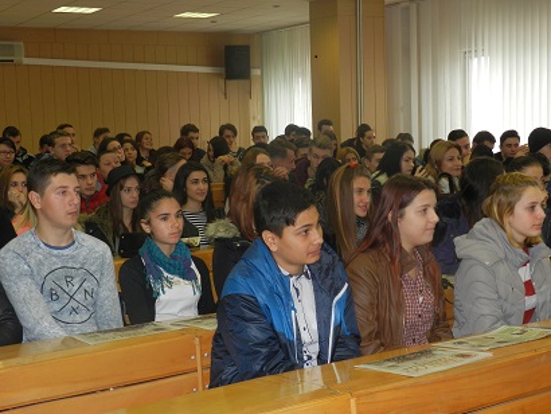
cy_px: 207
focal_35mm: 53
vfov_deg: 27.6
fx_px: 844
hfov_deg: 36.2
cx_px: 276
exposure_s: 1/30
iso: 220
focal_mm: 9.4
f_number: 4.4
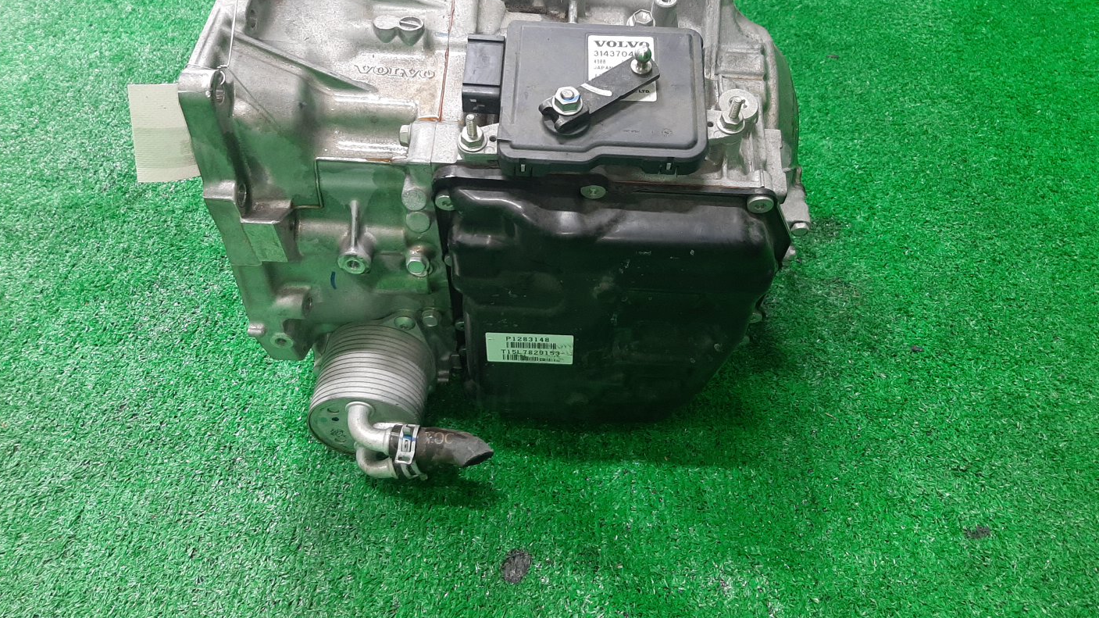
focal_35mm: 29
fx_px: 845
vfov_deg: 40.0
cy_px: 252
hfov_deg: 66.1
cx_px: 551
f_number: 1.7
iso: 148
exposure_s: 1/50
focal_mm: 3.93
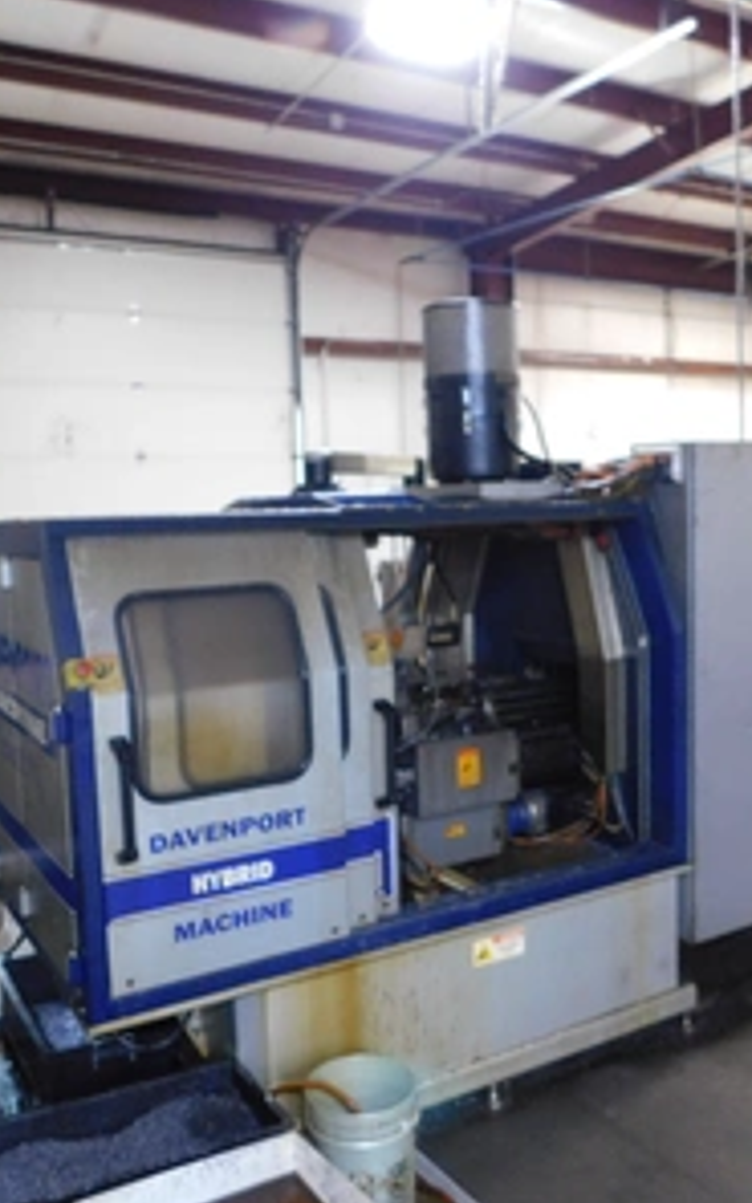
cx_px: 394
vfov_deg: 58.1
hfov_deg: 38.3
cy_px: 602
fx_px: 1082
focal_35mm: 33
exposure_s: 1/8
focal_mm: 4
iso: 450
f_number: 3
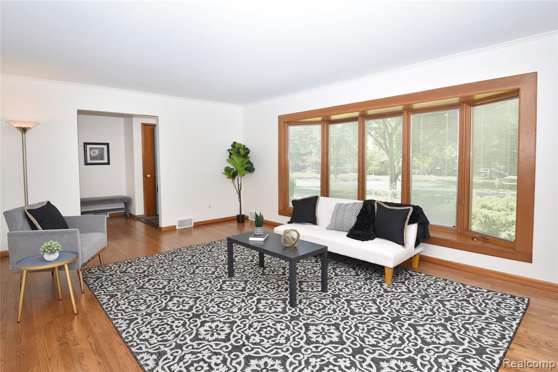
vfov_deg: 70.4
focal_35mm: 17
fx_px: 263
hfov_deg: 93.3
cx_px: 279
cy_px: 186
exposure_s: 1/60
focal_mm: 17
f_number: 8
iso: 640
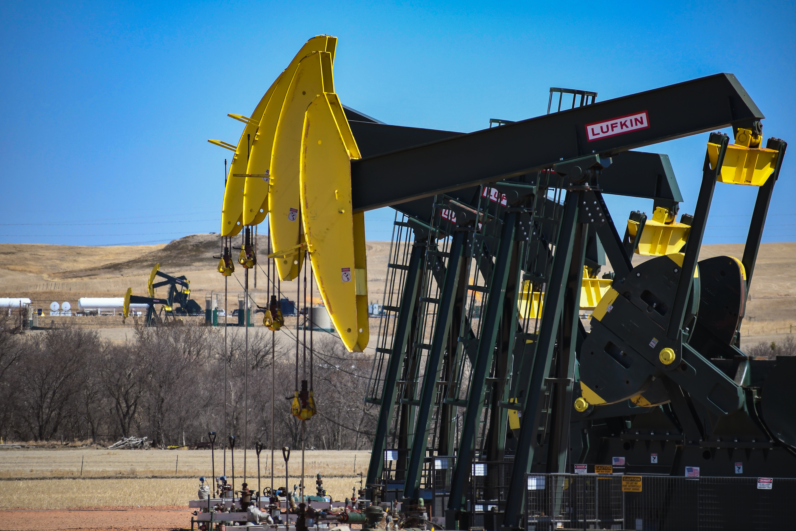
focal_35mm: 300
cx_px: 398
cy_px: 266
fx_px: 6633
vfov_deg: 4.6
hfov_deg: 6.9
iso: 400
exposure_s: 1/2000
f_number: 5.3
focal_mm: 200
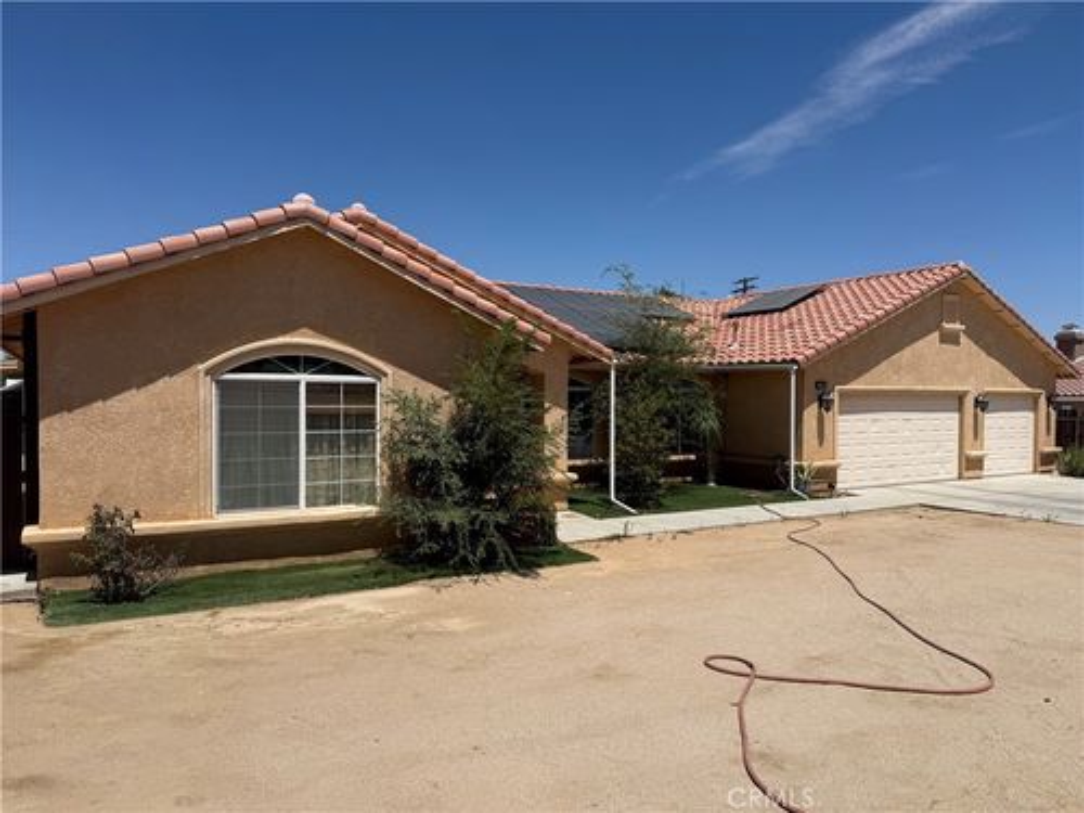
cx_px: 542
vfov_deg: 56.8
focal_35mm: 24
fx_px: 752
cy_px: 406
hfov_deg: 71.6
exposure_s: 1/8130
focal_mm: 6.76
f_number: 1.78
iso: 80
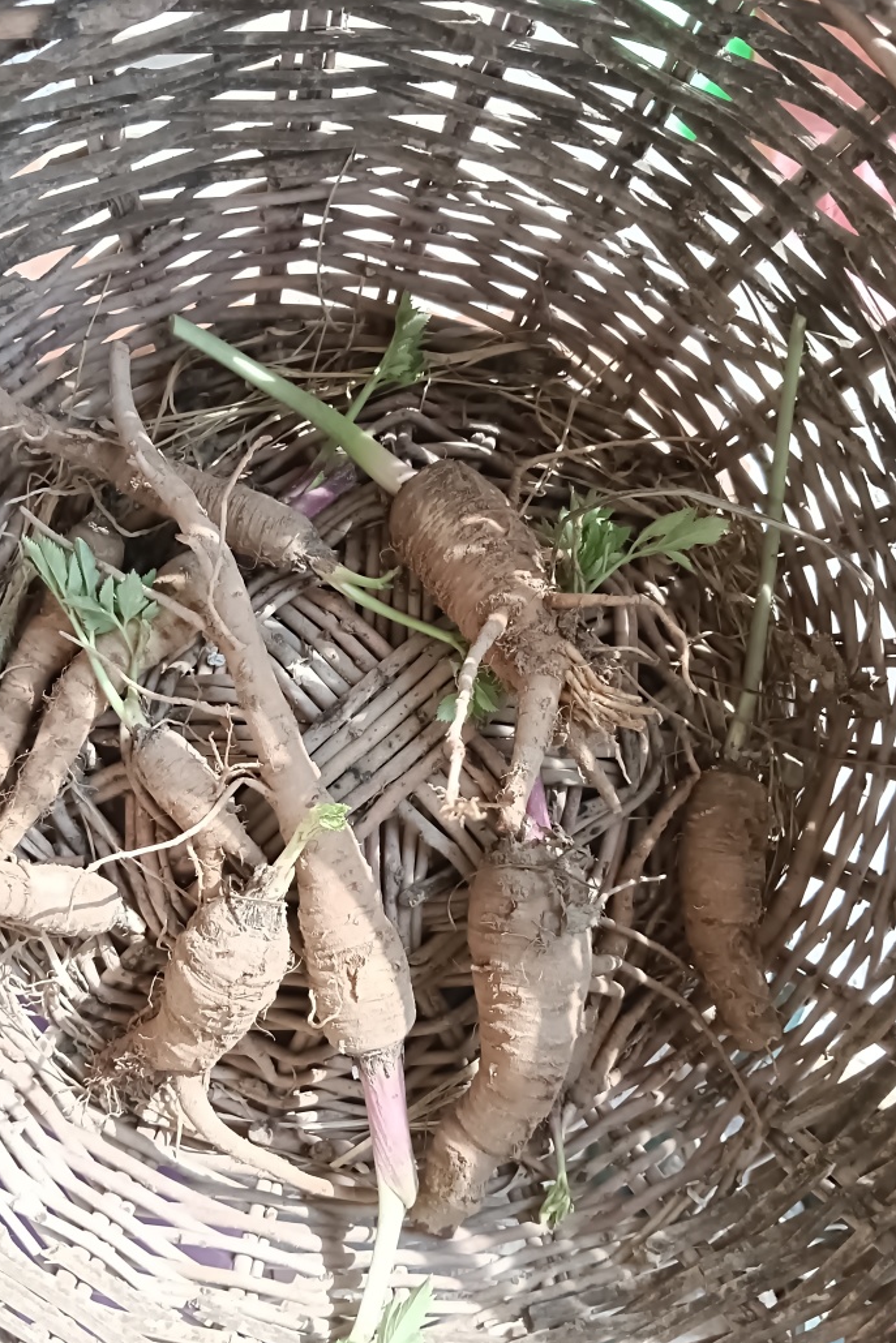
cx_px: 385
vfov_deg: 65.5
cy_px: 692
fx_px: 1045
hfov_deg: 46.3
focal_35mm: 28
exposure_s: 1/115
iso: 100
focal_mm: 3.96
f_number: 1.8
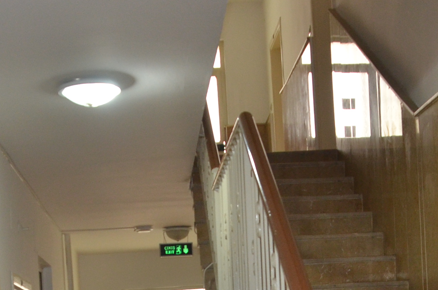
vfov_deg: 14.2
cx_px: 191
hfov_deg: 22.7
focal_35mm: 90
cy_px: 422
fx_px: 1093
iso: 800
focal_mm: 20
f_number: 3.5
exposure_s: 1/60
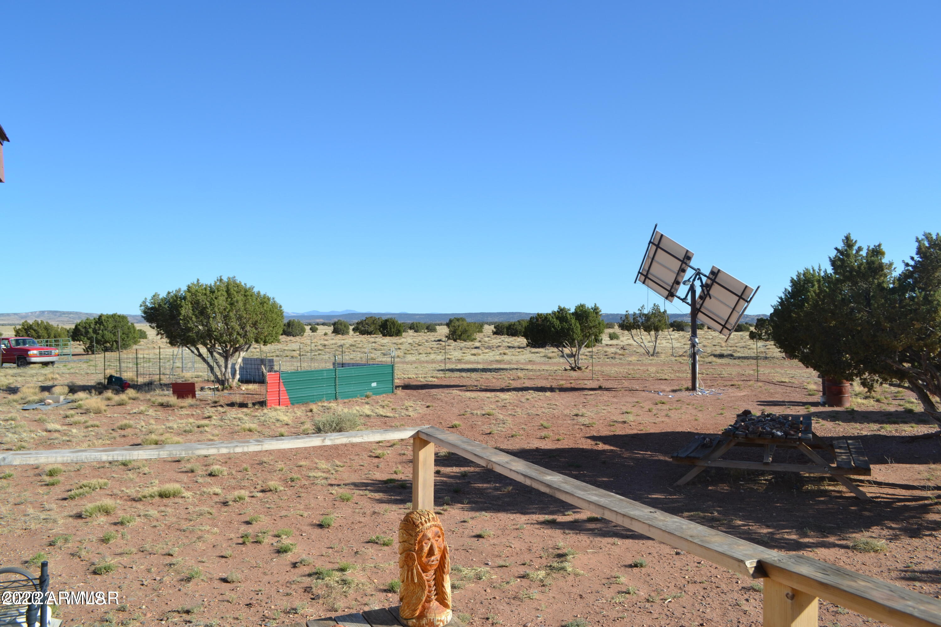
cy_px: 314
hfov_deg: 67.4
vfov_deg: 47.9
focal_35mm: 27
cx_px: 470
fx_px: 706
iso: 100
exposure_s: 1/250
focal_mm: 18
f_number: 7.1
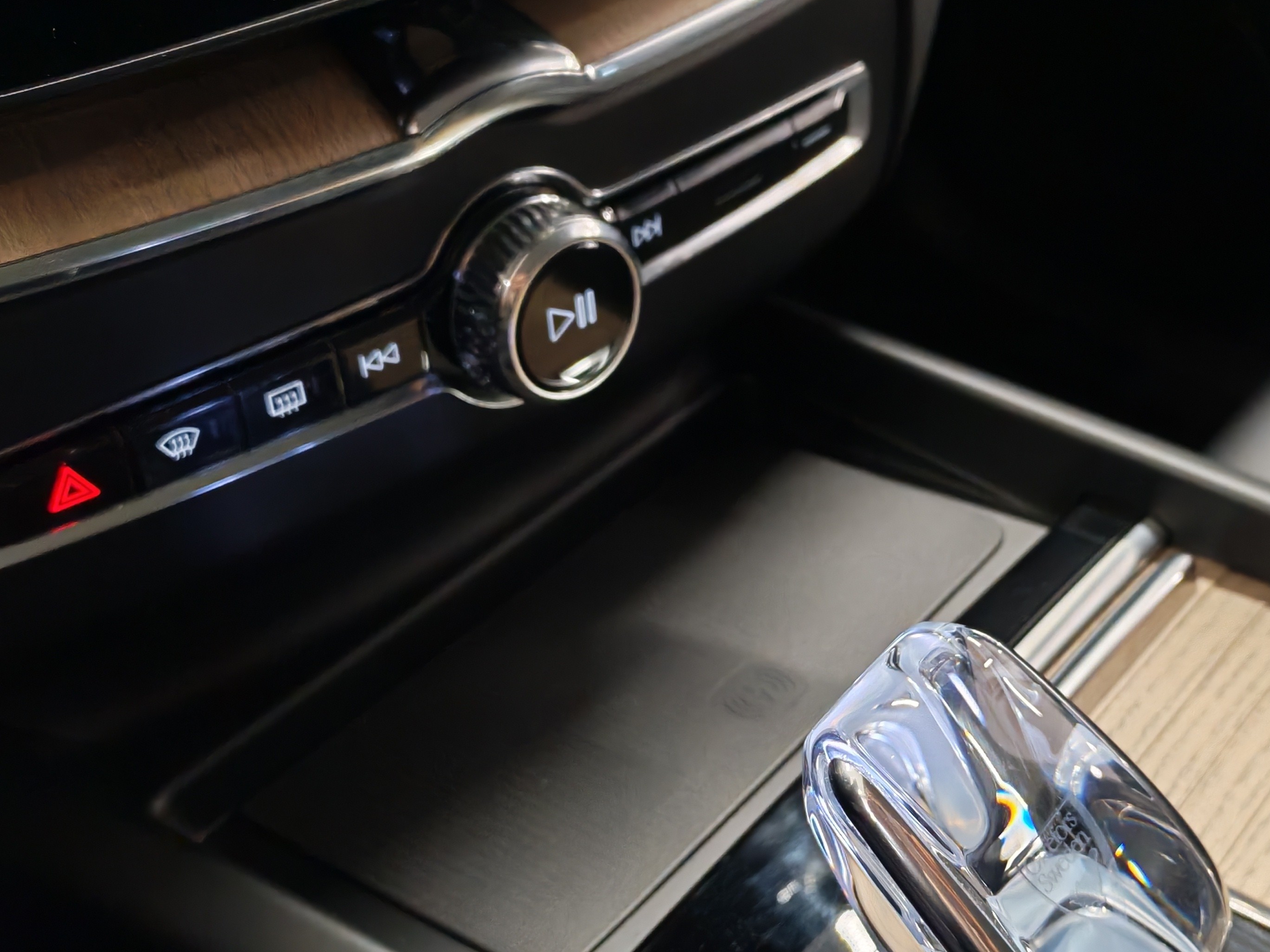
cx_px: 863
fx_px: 1761
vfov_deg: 30.2
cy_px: 563
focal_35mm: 48
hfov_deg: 39.1
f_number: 1.9
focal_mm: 6.12
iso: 1853
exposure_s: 1/50
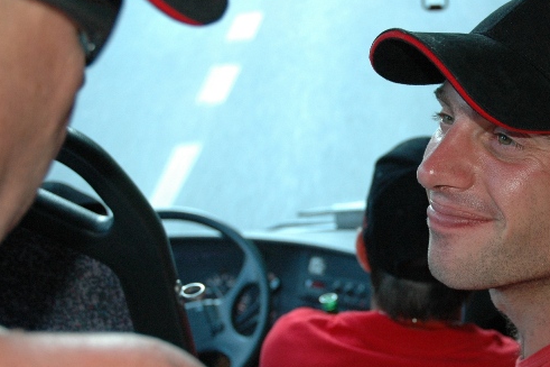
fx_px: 1081
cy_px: 235
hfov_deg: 27.9
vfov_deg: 19.2
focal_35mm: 71
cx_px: 444
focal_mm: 29
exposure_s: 1/80
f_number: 4
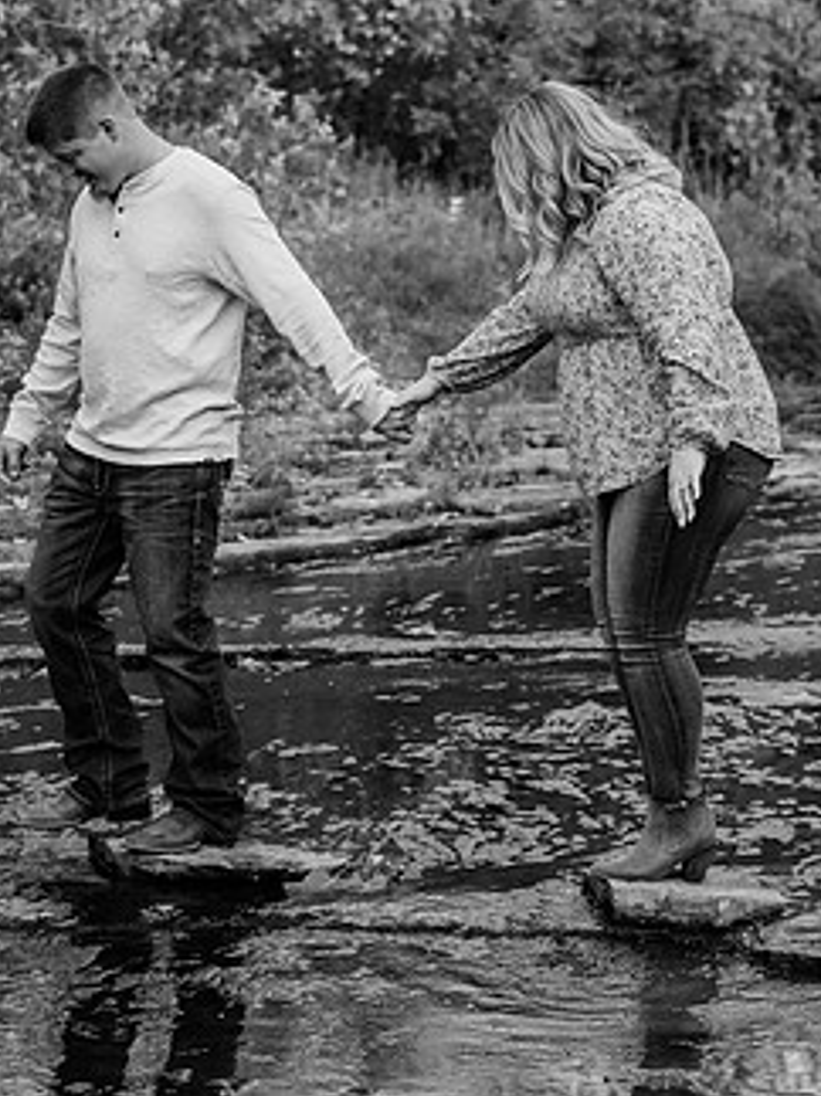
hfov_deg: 14.8
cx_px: 343
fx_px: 3164
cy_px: 445
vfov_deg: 19.6
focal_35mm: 100
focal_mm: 58
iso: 250
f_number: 3.5
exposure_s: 1/400
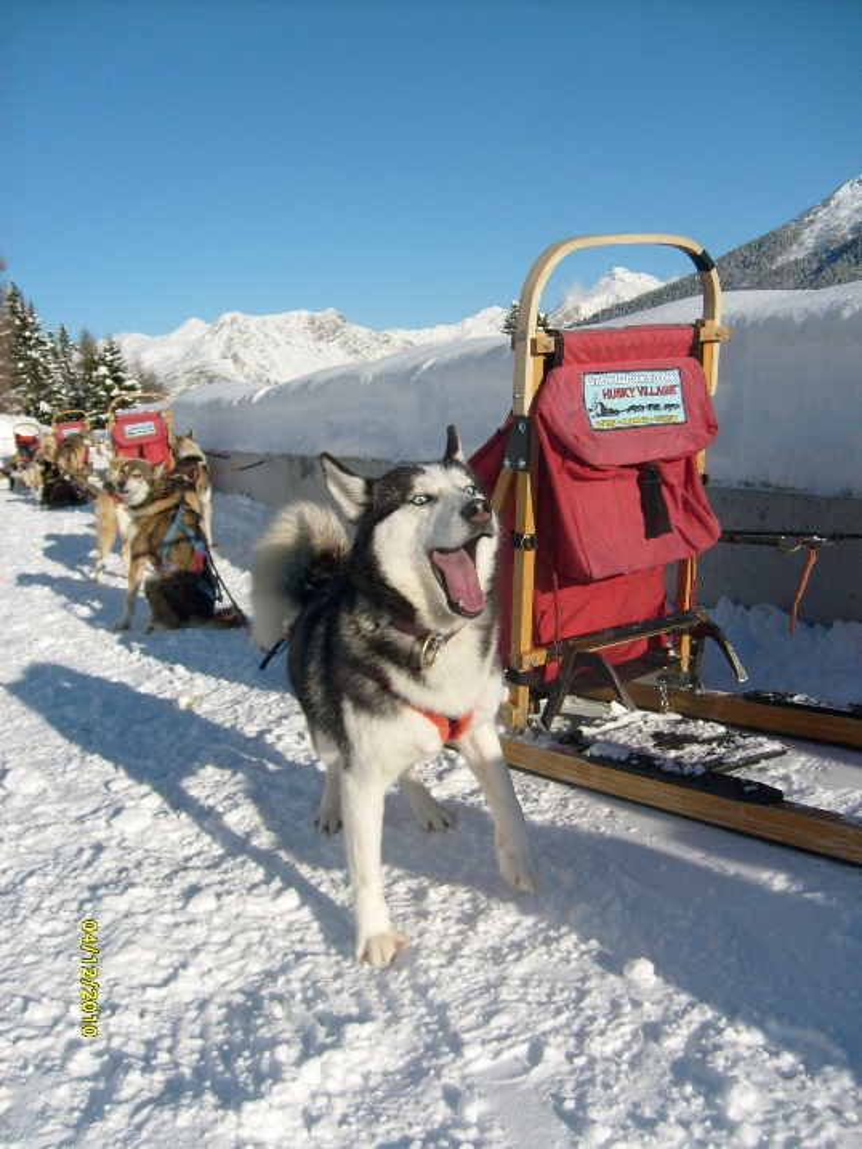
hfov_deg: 40.7
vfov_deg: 52.6
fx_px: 1162
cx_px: 431
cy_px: 574
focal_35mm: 35
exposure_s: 1/500
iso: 80
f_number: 7.1
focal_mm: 5.8
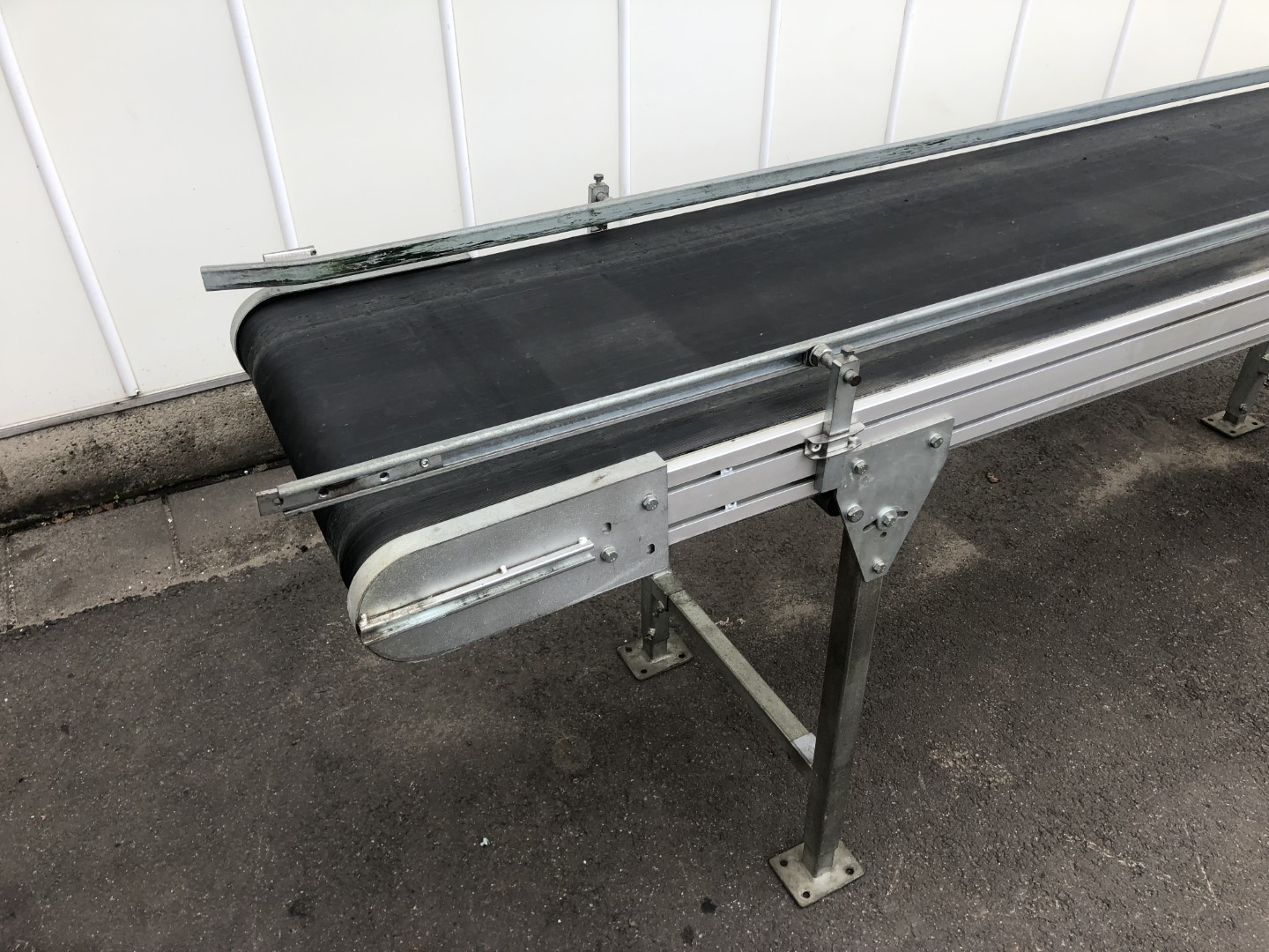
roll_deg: -1.7
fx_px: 1026
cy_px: 476
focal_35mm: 28
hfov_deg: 63.4
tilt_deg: -43.7
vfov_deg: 49.7
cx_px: 634
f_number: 1.8
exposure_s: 1/284
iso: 20
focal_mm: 4
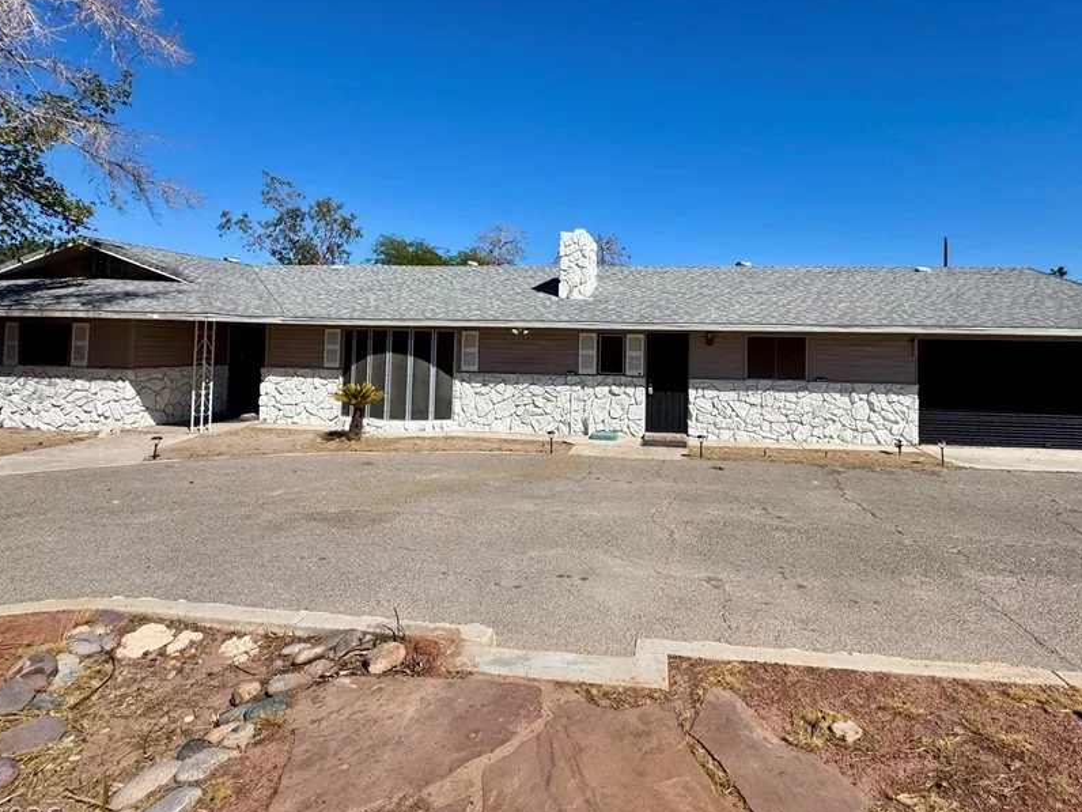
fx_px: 563
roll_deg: -1.3
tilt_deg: +2.2
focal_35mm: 18
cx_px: 610
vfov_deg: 70.7
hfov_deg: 87.3
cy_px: 318
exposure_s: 1/3906
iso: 50
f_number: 2.2
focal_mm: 2.22
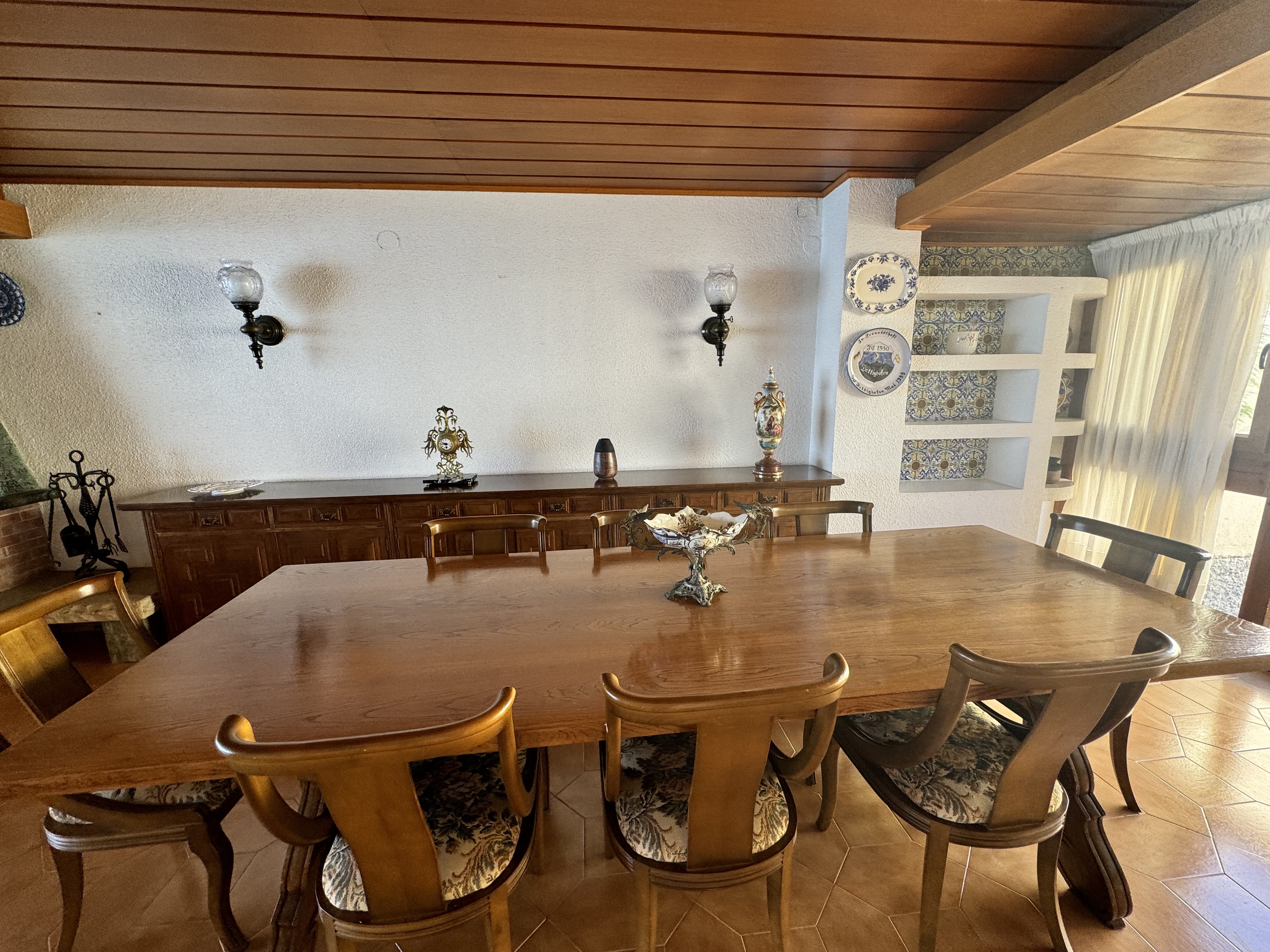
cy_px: 476
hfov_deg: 102.1
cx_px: 635
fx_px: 514
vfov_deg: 85.7
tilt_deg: -10.7
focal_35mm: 14
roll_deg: +1.9
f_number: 2.2
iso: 100
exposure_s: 1/99
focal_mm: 2.22
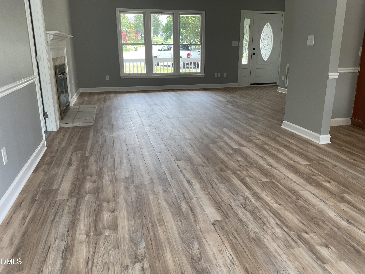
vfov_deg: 48.2
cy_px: 137
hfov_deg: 61.7
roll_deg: +0.0
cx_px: 182
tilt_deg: -17.4
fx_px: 306
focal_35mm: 29
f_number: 1.8
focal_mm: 3
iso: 32
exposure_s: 1/120
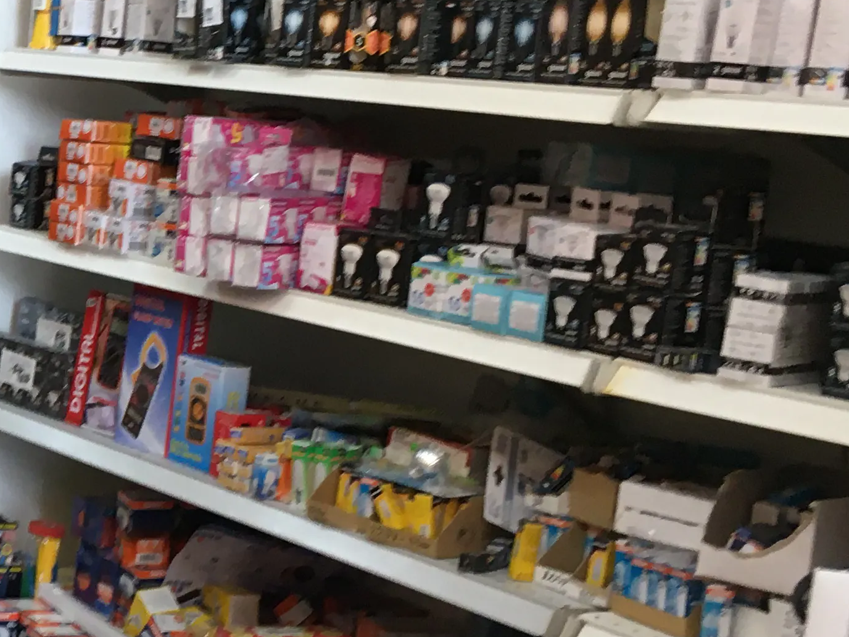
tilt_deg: -8.6
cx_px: -233
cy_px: 391
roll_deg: -4.0
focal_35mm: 85
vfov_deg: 17.3
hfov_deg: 21.1
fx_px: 2085
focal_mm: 4.15
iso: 64
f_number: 2.2
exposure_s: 1/33
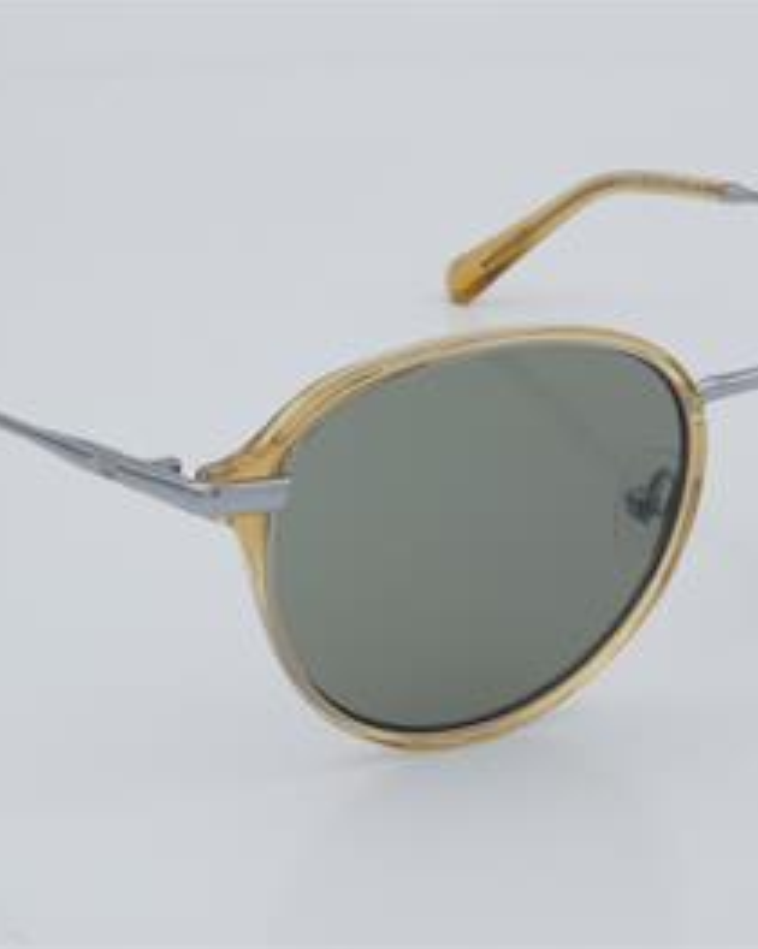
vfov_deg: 18.0
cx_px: 469
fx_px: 3004
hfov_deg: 14.4
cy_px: 473
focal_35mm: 107
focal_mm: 50
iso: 100
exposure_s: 1/4
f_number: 32
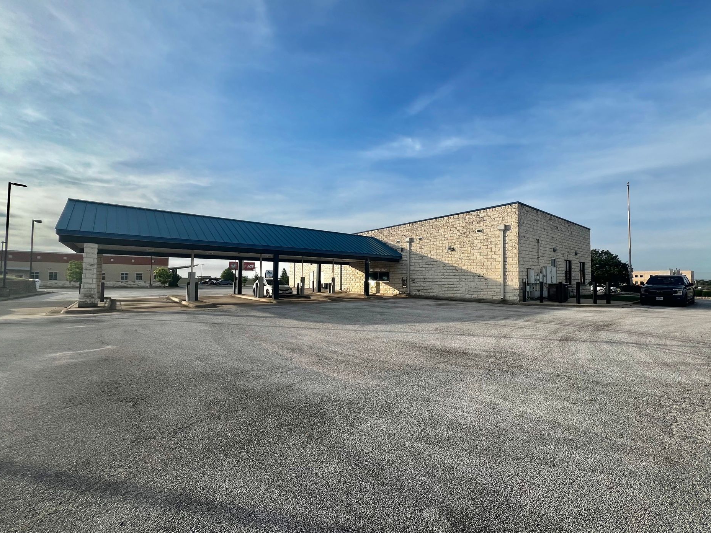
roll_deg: -0.6
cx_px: 379
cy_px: 269
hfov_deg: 101.9
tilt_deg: +3.2
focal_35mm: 14
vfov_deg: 85.7
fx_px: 288
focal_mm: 1.57
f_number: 1.8
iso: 32
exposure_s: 1/1410
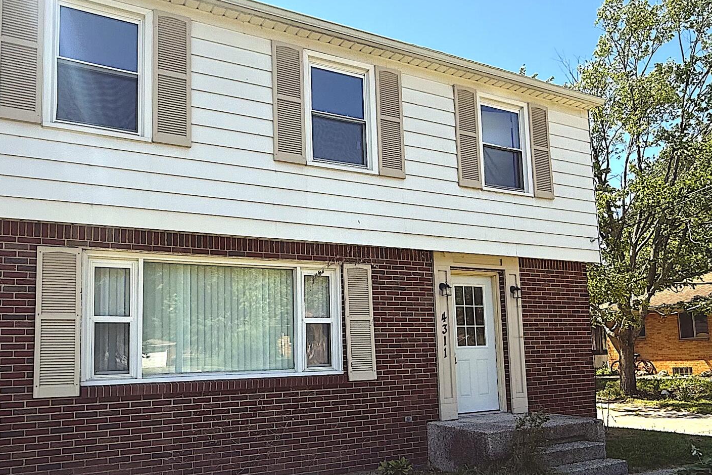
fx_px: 613
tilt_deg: +5.2
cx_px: 368
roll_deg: +2.0
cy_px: 297
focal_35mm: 31
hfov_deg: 60.3
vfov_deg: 42.0
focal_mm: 2.22
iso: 50
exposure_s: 1/799
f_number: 2.2
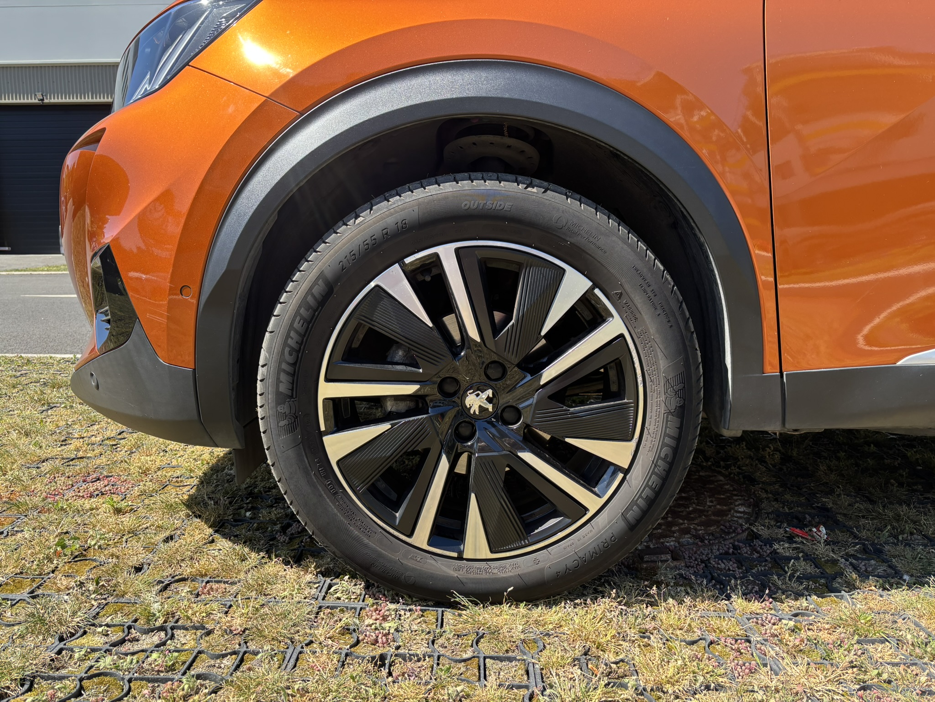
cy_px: 351
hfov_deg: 67.3
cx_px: 468
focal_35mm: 26
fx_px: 702
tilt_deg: -9.8
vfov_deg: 53.1
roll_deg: -0.4
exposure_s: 1/670
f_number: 1.6
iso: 50
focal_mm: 5.96
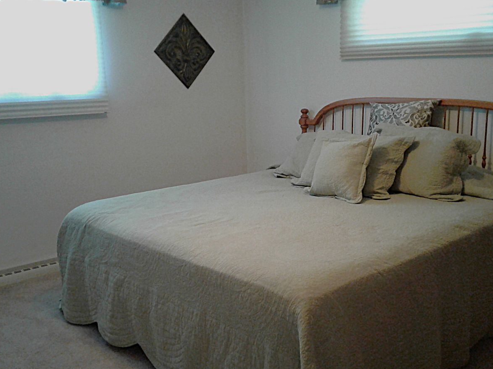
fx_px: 598
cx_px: 268
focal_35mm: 42
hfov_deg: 44.8
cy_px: 201
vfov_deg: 34.3
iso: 100
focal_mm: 3.3
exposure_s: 1/12
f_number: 2.2
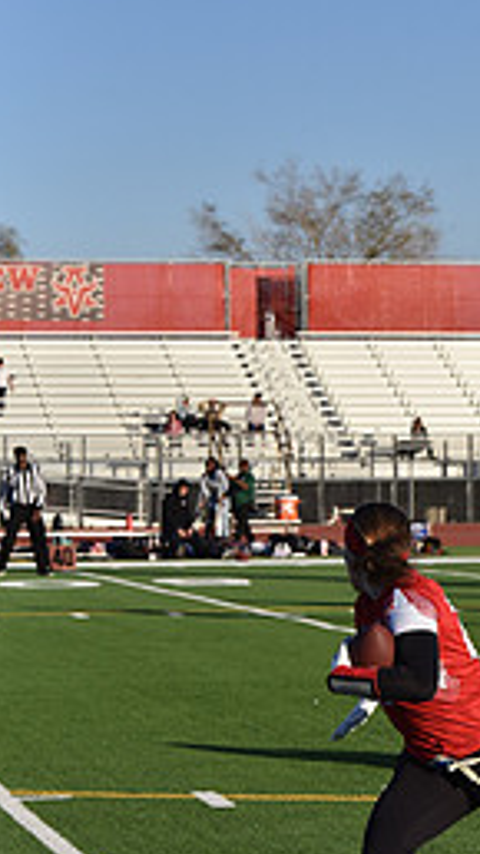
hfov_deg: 8.1
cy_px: 665
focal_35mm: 150
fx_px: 3396
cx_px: 374
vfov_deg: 14.3
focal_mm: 82
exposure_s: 1/4000
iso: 900
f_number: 5.6
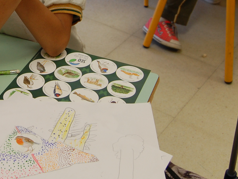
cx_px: 34
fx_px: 530
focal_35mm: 77
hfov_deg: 24.7
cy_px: 17
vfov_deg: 18.8
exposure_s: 1/80
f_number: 4.5
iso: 400
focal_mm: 22
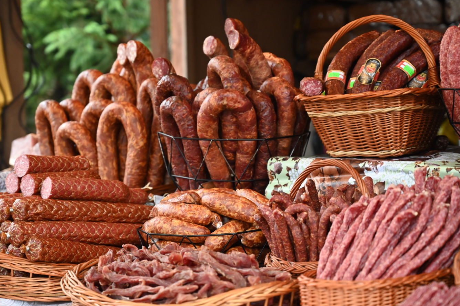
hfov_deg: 23.9
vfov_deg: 16.1
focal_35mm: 85
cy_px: 173
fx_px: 1086
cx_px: 207
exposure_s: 1/250
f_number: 4
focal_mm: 70
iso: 2500
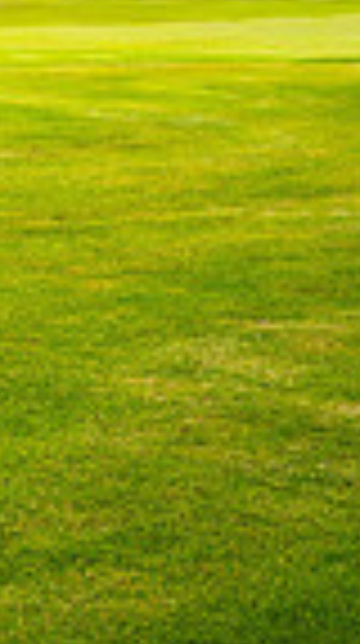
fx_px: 2283
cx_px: -832
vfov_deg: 15.5
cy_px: -101
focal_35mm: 134
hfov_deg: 7.5
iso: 200
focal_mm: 31.5
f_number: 7.1
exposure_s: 1/400
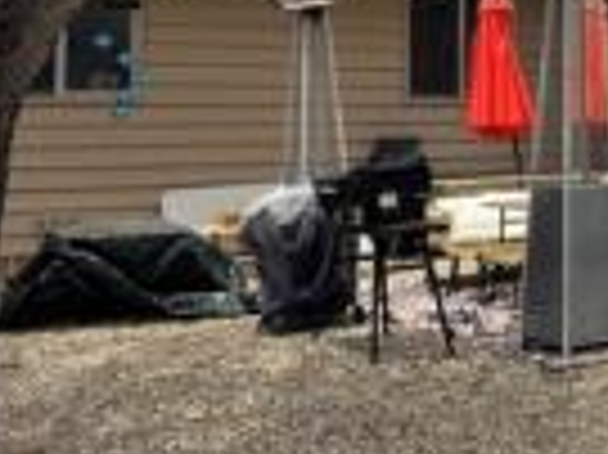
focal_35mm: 71
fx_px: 1246
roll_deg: +2.0
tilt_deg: +6.4
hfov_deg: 26.2
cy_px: 0
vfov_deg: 20.1
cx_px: 585
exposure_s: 1/6410
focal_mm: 6.76
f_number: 1.78
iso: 80
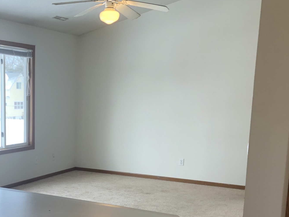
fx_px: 451
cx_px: 61
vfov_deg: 26.6
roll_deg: -2.4
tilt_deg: -9.5
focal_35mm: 54
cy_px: 168
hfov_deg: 34.5
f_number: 1.8
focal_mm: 3.99
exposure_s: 1/120
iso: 64
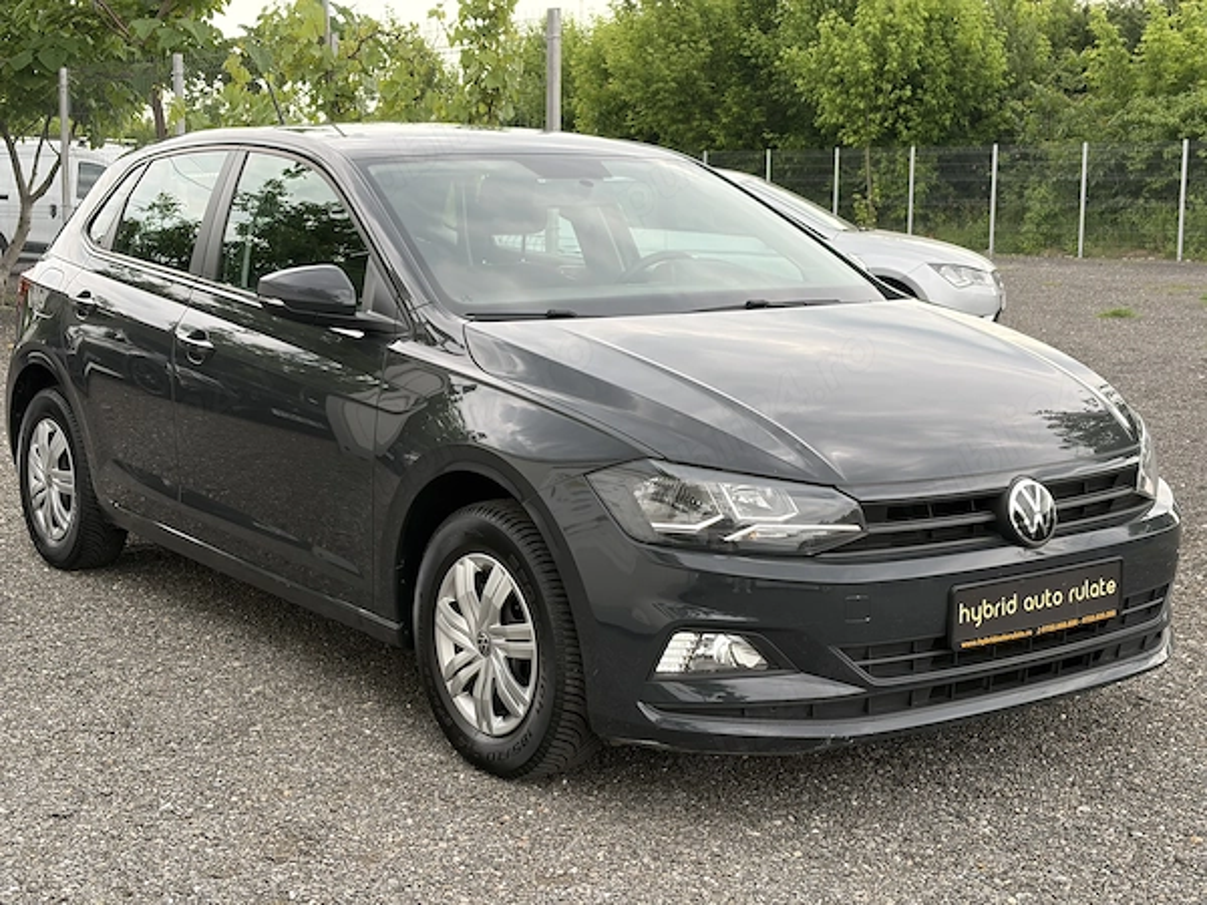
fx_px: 1813
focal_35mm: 52
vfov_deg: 28.0
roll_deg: +0.6
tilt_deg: -9.1
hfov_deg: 36.8
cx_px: 604
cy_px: 452
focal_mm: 5.96
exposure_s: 1/482
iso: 32
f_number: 1.6
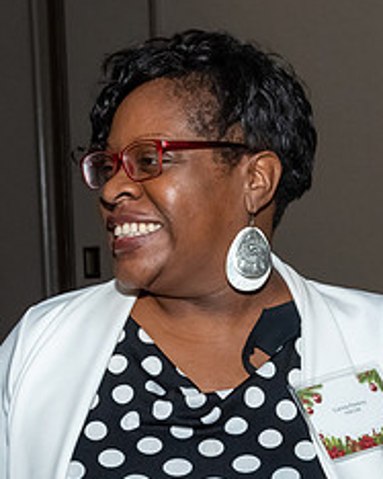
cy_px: 348
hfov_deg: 12.3
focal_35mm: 125
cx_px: 148
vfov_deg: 15.3
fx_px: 1772
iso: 500
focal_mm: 26
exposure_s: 1/250
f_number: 6.3
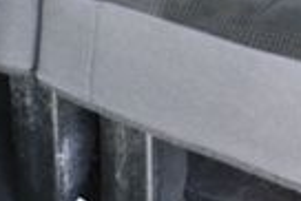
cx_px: 502
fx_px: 1148
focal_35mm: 137
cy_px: -186
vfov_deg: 9.4
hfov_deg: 13.7
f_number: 3.8
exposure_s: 1/60
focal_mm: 19.5
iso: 3200
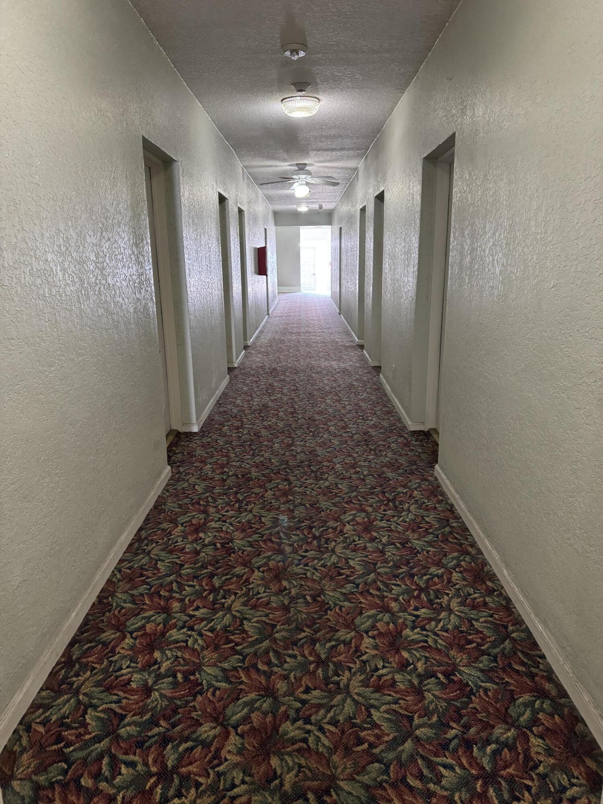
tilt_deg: -14.4
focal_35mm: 24
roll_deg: +0.6
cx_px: 302
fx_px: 557
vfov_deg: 71.6
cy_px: 402
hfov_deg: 56.8
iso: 640
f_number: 1.78
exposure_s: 1/40
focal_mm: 6.76
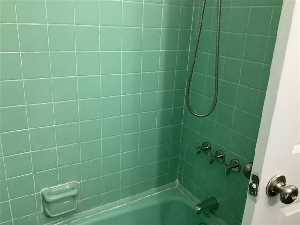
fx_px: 269
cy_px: 112
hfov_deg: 58.4
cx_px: 150
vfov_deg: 45.4
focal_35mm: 31
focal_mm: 3.3
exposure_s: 1/60
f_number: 2.4
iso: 320
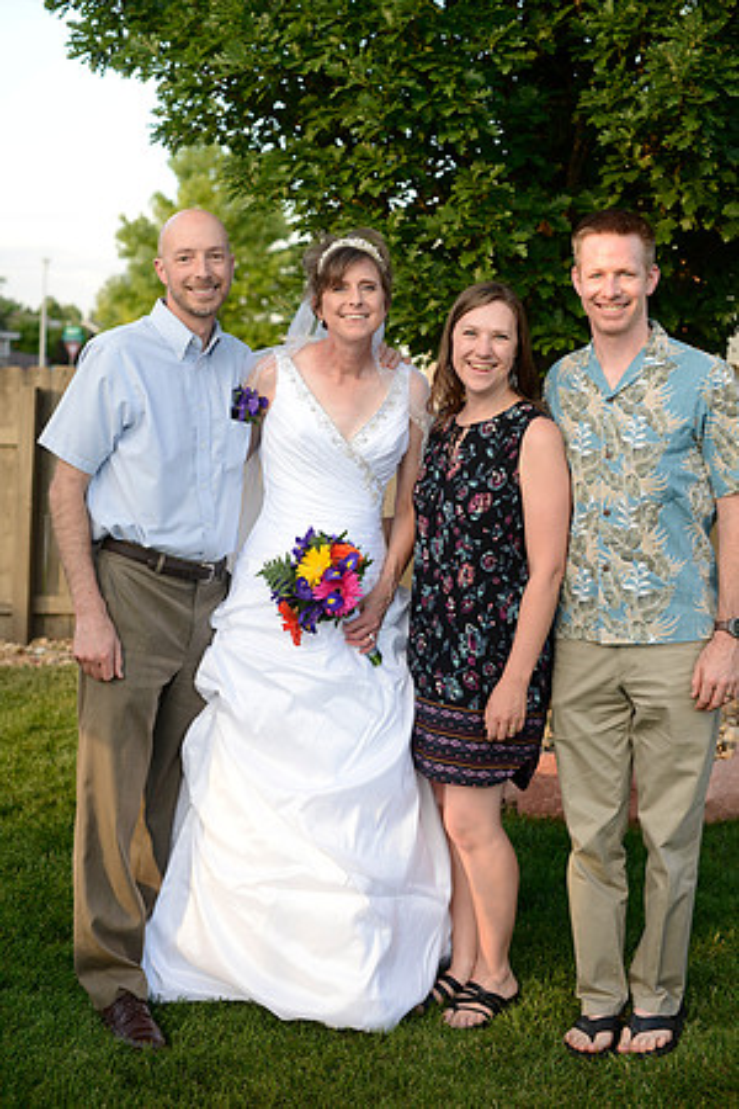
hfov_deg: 27.0
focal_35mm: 50
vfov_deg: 39.6
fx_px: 1539
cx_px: 370
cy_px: 554
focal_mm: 50
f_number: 4
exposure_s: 1/400
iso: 400
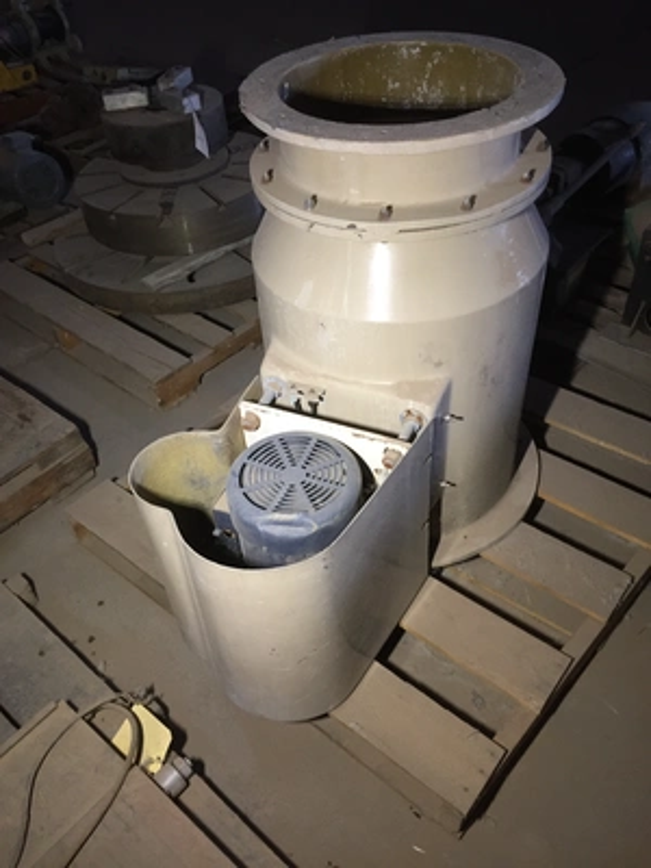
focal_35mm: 29
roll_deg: +6.4
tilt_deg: -41.2
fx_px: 727
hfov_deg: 48.2
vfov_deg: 61.7
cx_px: 326
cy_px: 434
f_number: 2.2
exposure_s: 1/30
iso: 100
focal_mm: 4.15
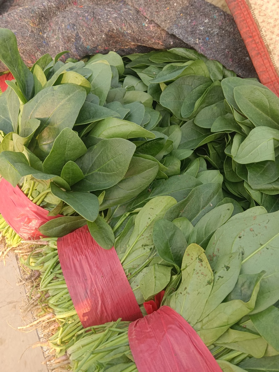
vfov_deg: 67.3
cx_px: 140
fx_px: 279
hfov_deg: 53.1
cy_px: 186
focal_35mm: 26
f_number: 1.8
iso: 100
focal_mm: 4.05
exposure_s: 1/124
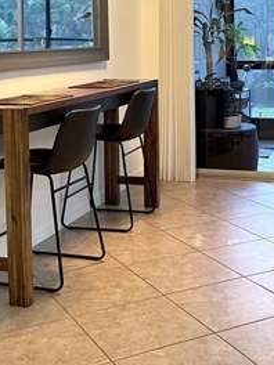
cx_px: 174
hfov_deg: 23.2
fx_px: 665
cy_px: 77
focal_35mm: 63
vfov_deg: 30.1
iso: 250
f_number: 1.6
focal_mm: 5.1
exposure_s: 1/60
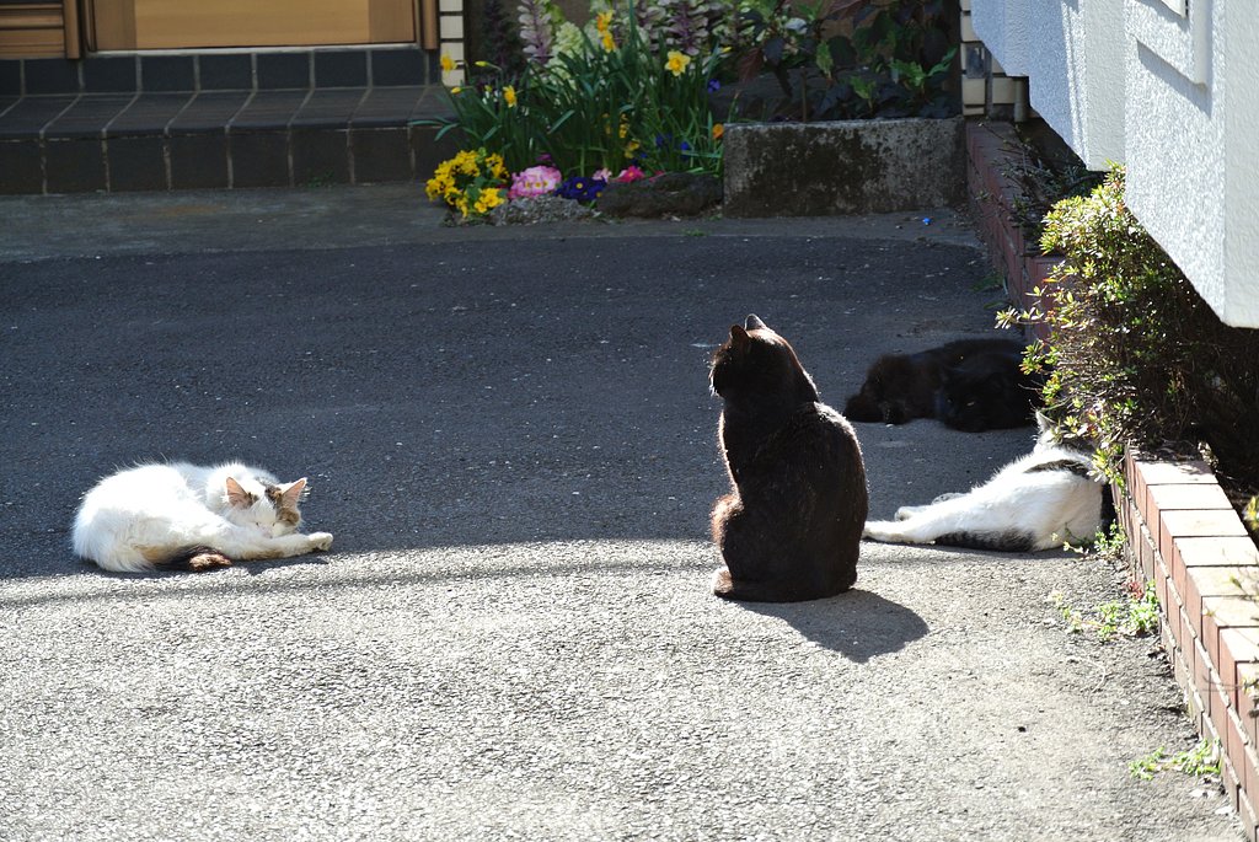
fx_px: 5811
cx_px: 630
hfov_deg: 12.4
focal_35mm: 166
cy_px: 421
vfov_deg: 8.3
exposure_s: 1/125
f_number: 4.5
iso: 100
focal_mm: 61.6
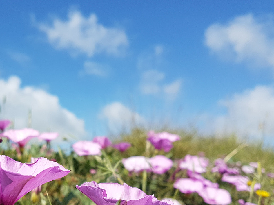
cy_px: 152
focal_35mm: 44
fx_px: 348
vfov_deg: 32.3
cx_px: 62
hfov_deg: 41.4
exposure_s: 1/2360
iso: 40
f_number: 1.7
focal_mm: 4.2
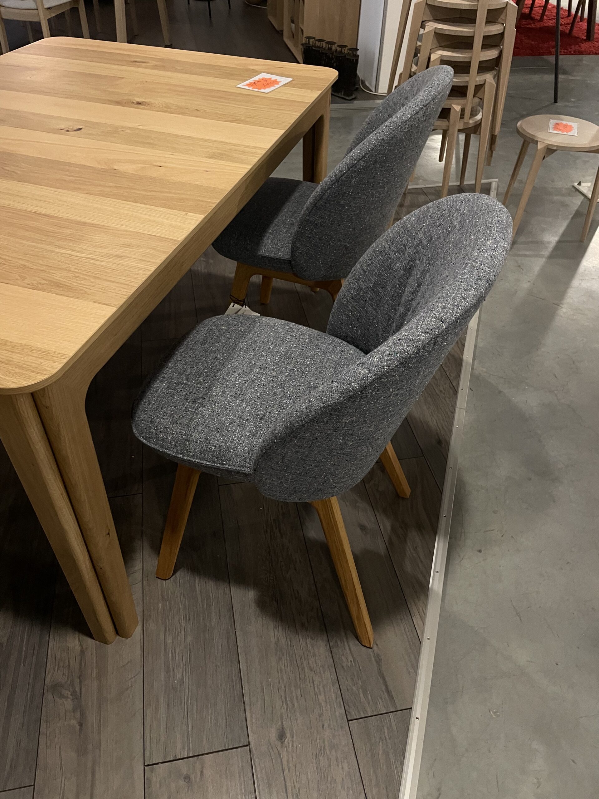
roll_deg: -2.6
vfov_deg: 67.3
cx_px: 300
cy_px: 400
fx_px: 600
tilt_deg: -42.8
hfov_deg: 53.1
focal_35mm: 26
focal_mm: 4.2
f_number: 1.6
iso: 400
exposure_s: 1/50
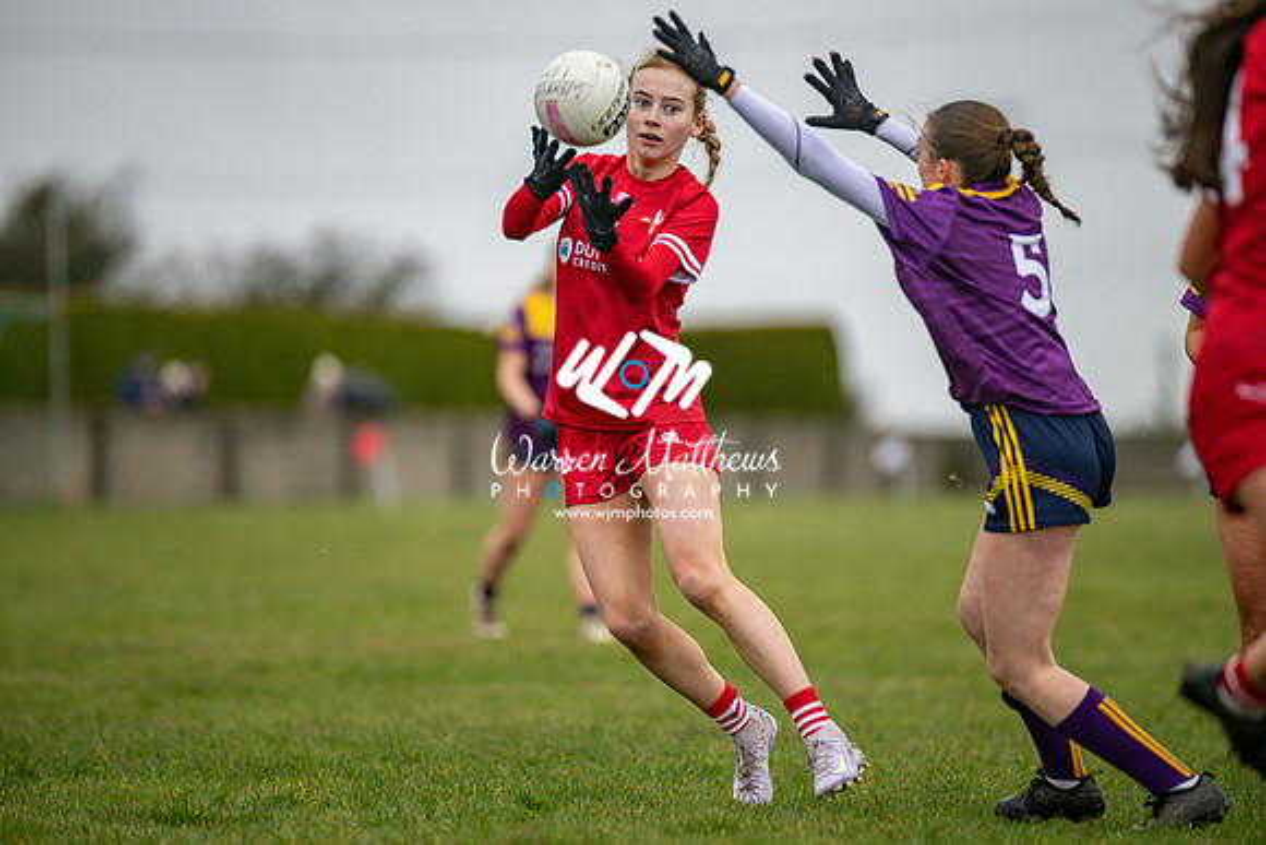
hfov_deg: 6.9
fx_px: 10552
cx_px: 633
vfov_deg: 4.6
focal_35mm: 300
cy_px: 422
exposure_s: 1/1000
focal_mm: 300
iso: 450
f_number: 2.8
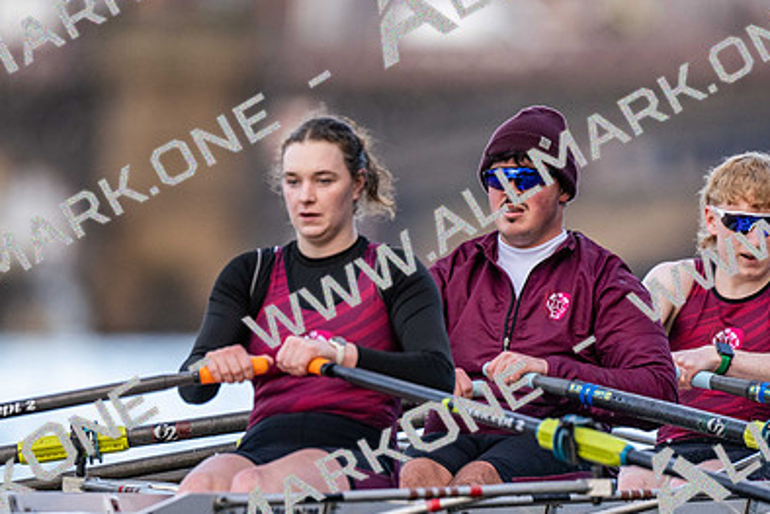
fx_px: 18892
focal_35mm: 883
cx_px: 485
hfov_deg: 2.3
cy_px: 355
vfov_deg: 1.6
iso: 2000
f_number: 4
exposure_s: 1/2500
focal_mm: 600
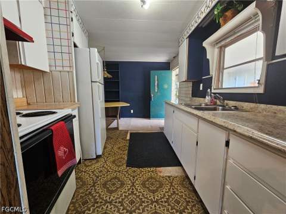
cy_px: 107
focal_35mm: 13
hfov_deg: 106.2
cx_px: 143
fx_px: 107
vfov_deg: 89.9
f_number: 2.2
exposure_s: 1/60
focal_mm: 2.2
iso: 200
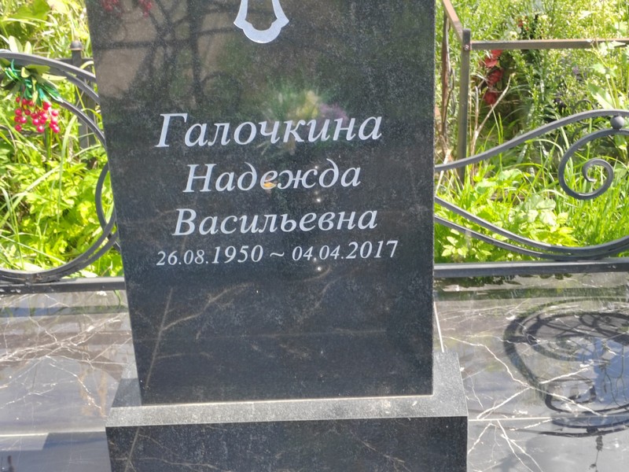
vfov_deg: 24.4
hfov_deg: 32.2
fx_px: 1090
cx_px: 314
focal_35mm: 60
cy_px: 236
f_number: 1.9
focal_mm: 5.52
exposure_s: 1/290
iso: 100
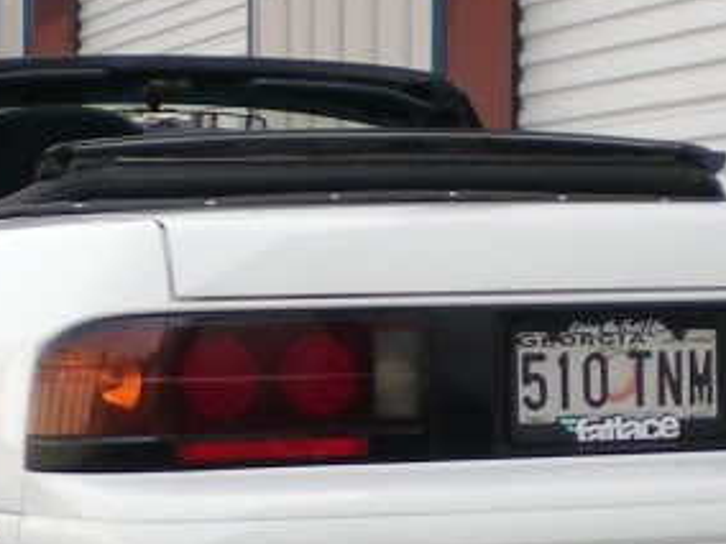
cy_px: 332
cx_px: 409
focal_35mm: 137
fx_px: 2873
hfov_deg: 14.4
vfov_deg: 10.8
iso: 50
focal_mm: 6.3
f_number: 3.1
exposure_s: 1/267
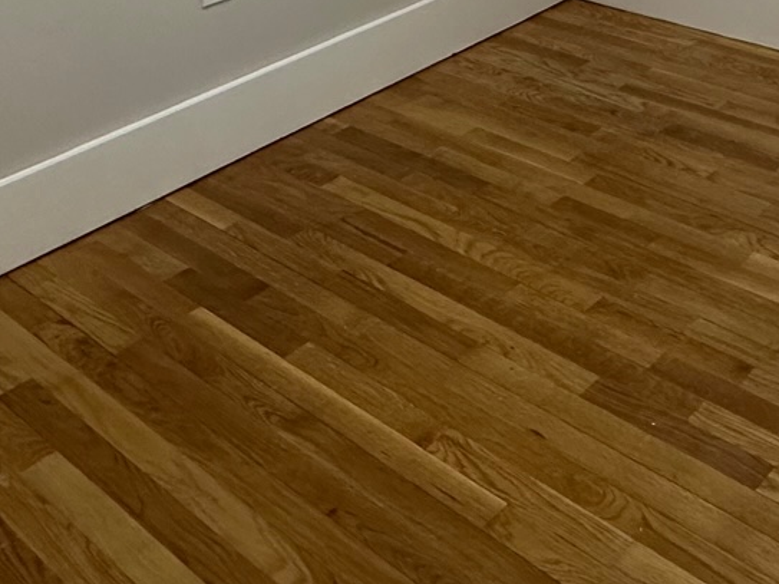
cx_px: 631
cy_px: -209
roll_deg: +1.7
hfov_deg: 35.5
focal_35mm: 52
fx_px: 1170
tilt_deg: -11.1
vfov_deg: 24.0
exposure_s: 1/60
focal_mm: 2.22
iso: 160
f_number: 2.2
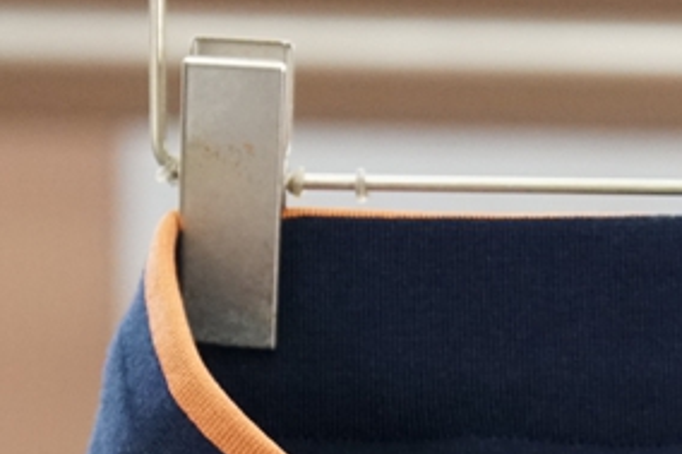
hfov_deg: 5.1
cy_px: 730
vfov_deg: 3.4
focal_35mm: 400
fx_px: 7573
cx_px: 874
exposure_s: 1/80
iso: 1600
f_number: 4
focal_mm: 70
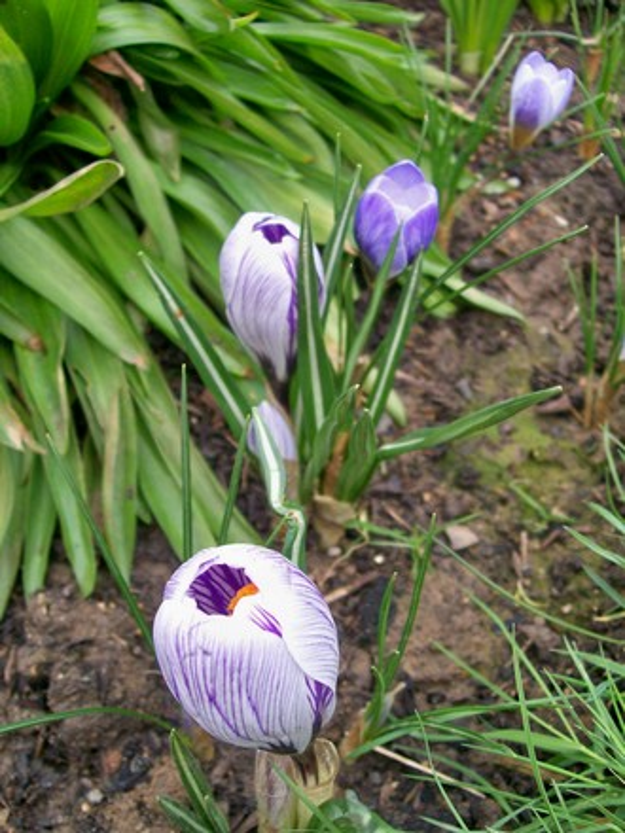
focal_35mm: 36
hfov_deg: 39.7
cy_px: 416
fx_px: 867
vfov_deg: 51.4
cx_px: 312
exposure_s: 1/199
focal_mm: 6
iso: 80
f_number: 2.7
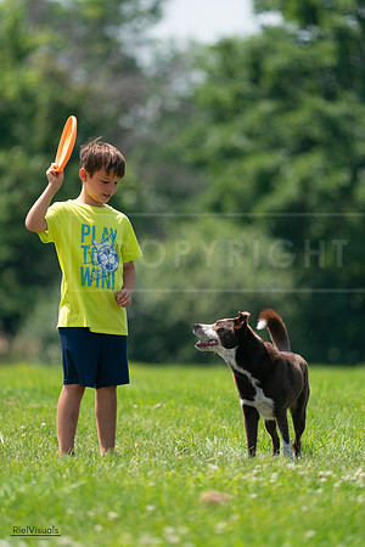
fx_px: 7604
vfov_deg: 4.1
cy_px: 274
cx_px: 182
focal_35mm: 500
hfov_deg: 2.7
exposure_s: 1/4000
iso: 1250
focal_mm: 500
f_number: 6.3
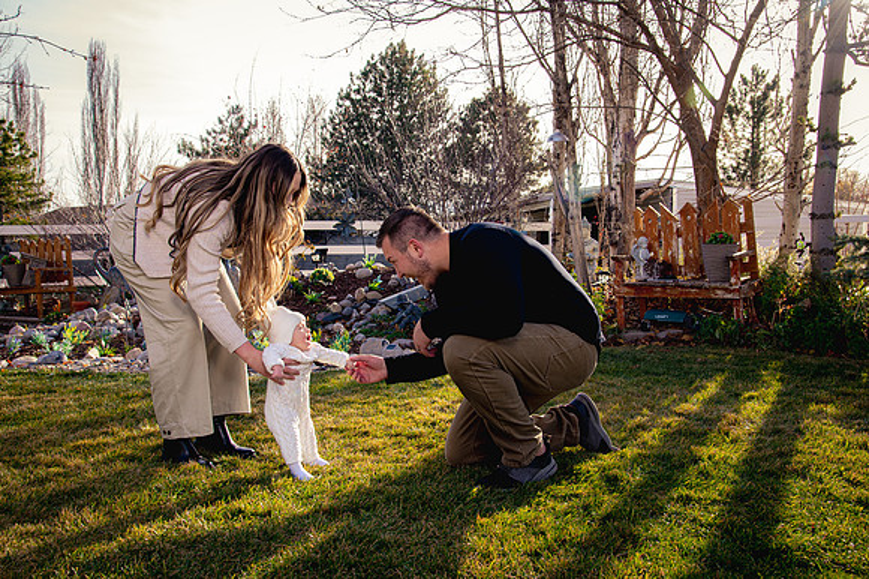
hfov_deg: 53.7
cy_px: 290
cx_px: 434
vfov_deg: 37.2
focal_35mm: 36
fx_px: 859
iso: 500
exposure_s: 1/250
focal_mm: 35
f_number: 8
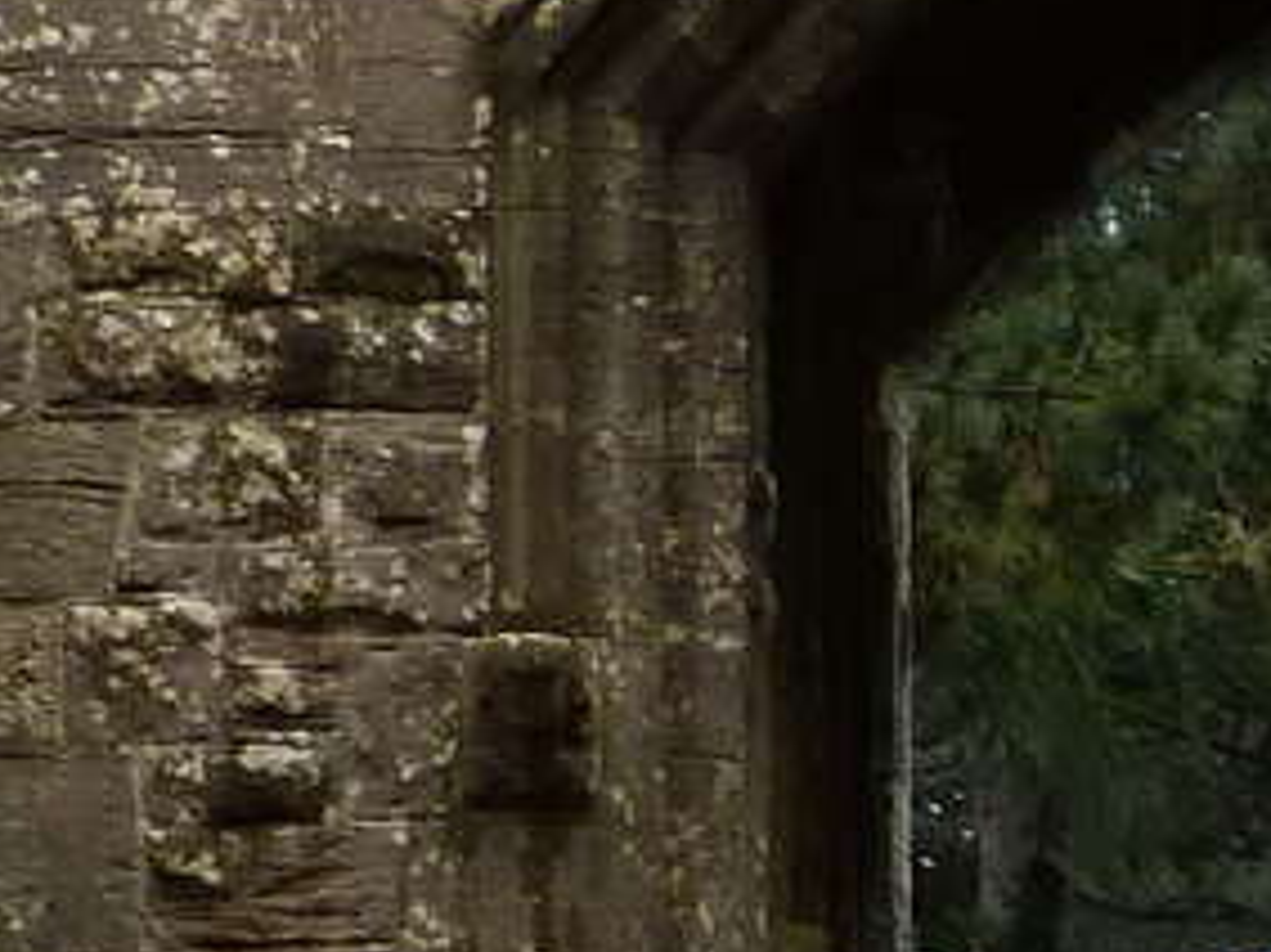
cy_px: 1325
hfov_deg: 5.7
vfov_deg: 4.3
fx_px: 12699
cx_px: 1612
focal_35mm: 346
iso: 160
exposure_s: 1/60
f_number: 3.2
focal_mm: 8.7
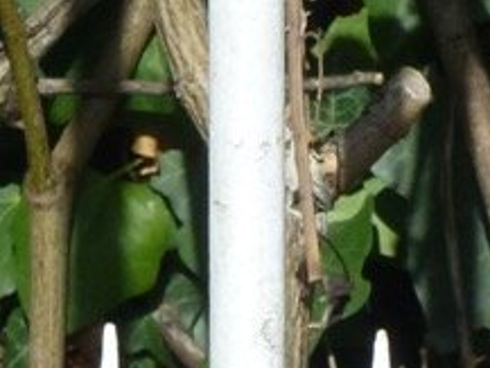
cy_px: 474
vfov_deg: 1.7
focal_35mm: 857
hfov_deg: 2.3
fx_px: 12138
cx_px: 235
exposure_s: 1/640
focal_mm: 27.7
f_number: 5.3
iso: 100
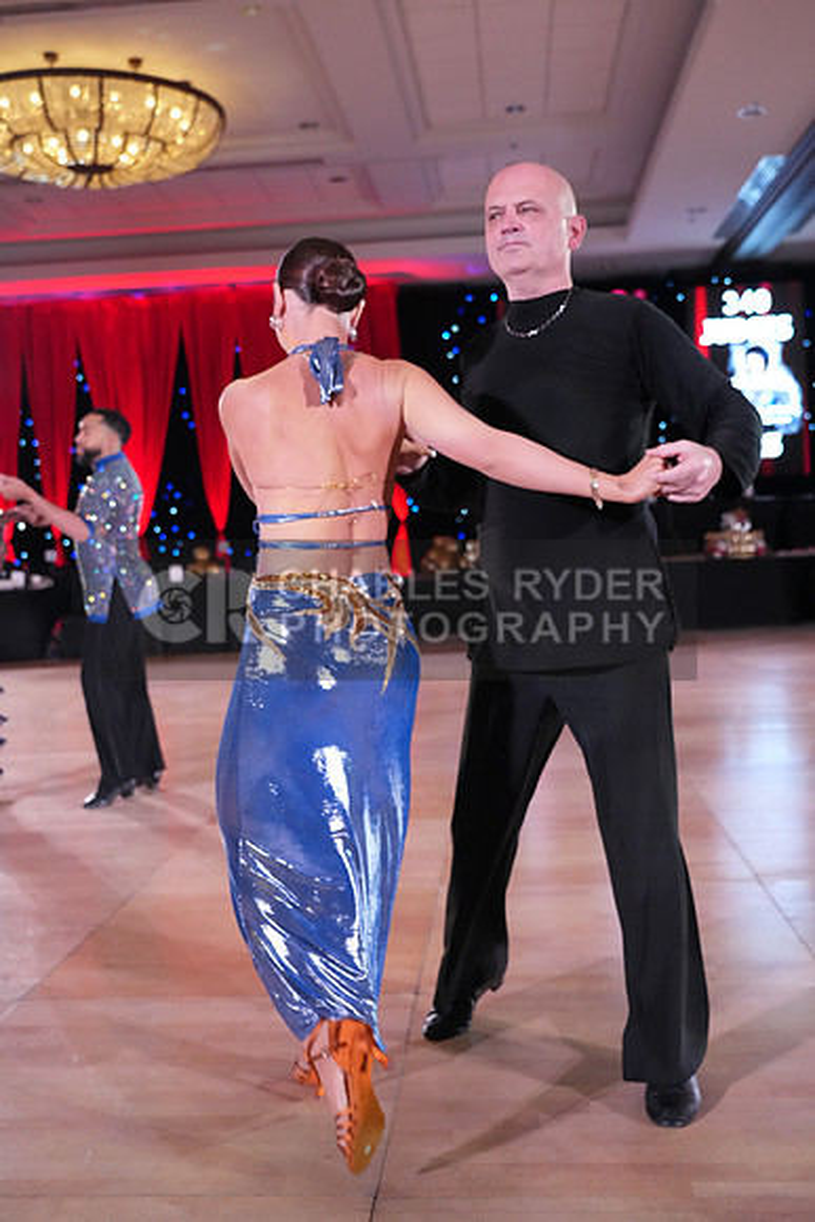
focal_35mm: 38
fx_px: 1290
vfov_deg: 50.7
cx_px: 408
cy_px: 611
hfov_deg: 35.1
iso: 6400
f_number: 4.5
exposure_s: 1/400
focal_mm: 38
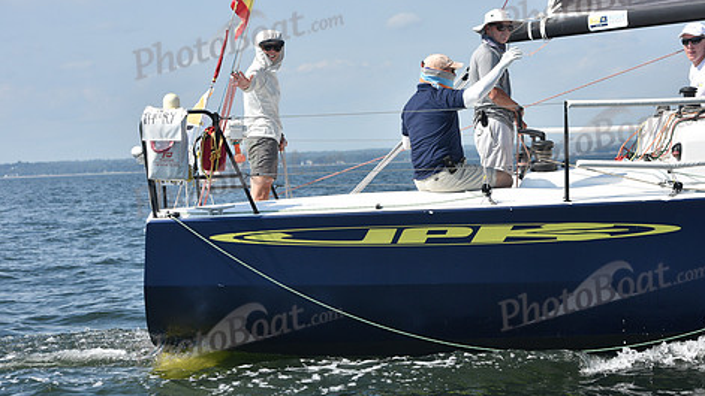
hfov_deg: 19.3
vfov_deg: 10.9
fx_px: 2075
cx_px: 422
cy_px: 235
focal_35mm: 111
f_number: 6.3
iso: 250
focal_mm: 86
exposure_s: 1/1250
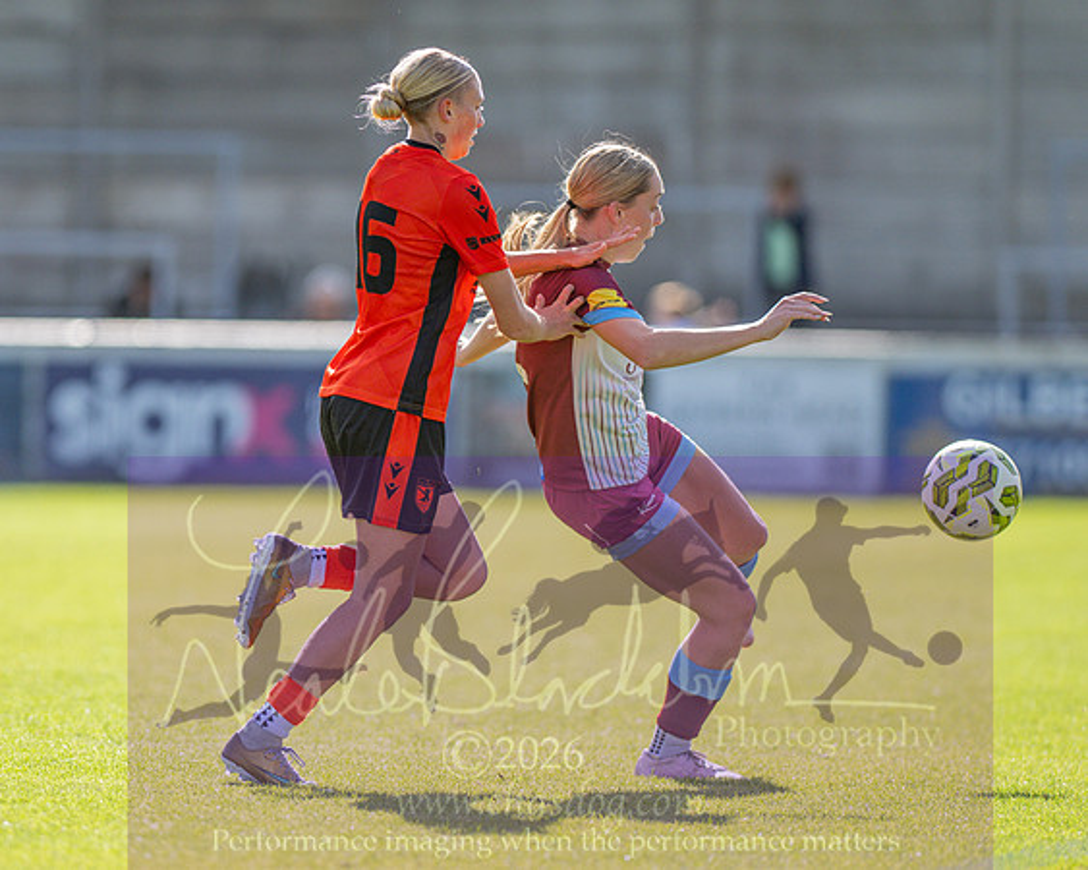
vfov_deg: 3.4
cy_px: 465
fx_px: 14545
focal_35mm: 452
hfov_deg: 4.3
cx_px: 415
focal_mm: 300
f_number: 2.8
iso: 200
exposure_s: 1/3200
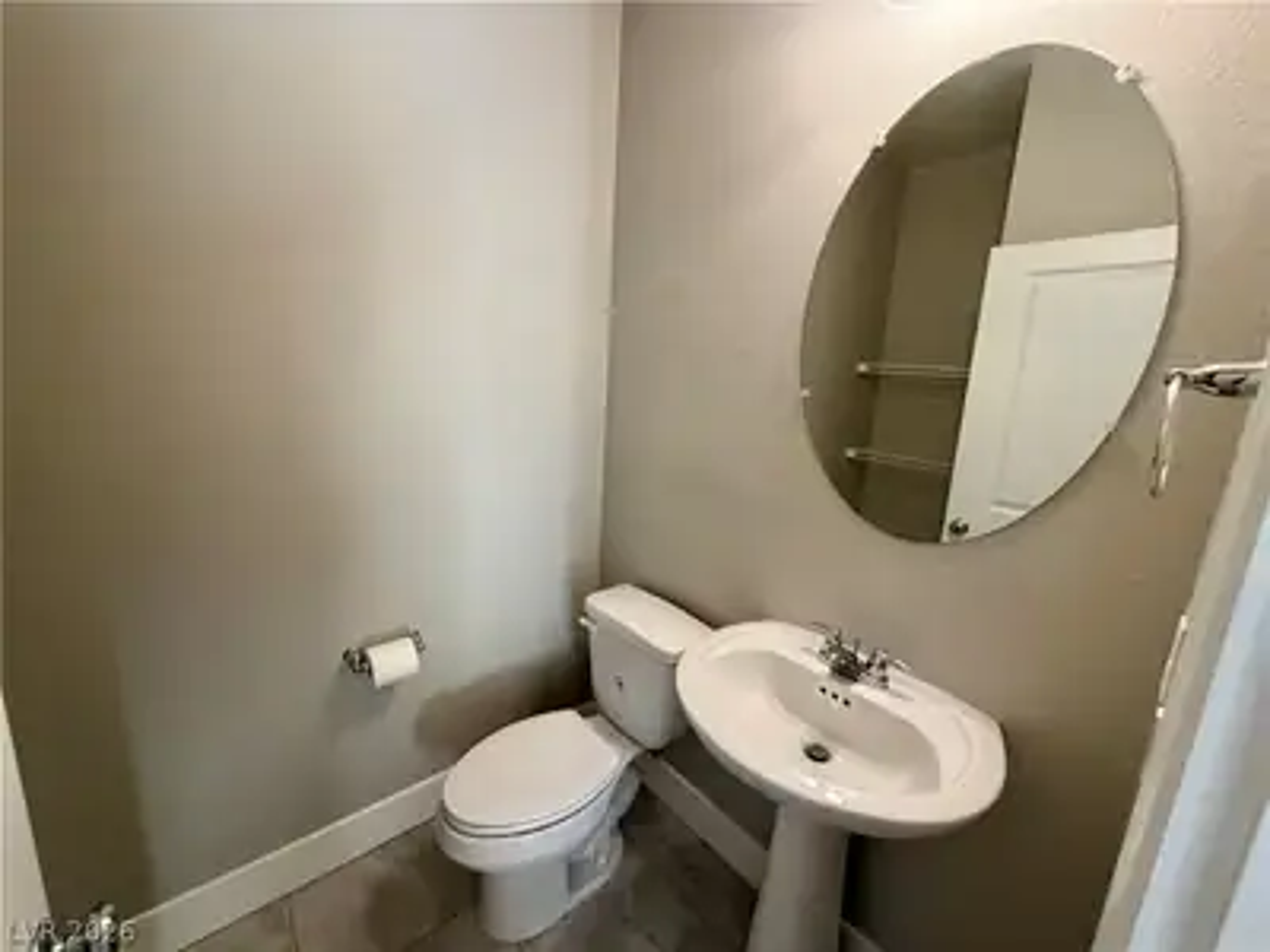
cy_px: 476
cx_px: 635
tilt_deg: -11.6
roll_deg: -3.0
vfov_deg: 85.7
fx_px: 514
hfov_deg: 102.1
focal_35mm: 14
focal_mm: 2.22
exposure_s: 1/60
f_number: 2.2
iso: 250
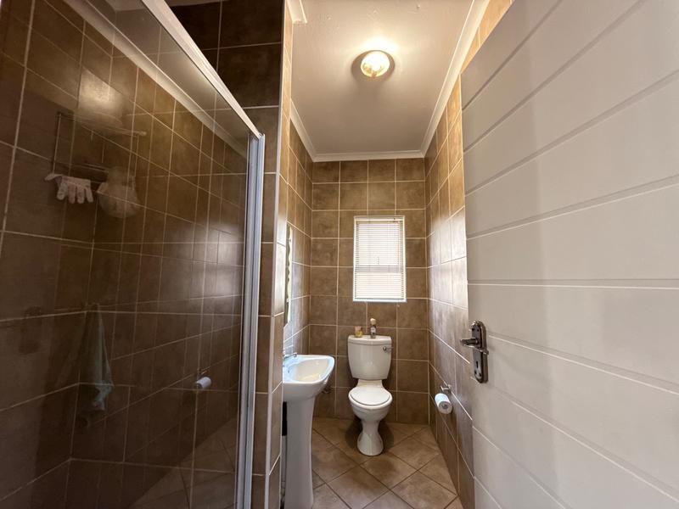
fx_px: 275
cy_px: 254
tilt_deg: +5.7
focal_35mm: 14
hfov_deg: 102.1
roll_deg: -1.3
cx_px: 340
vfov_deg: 85.7
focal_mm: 2.22
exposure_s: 1/50
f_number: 2.2
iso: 640
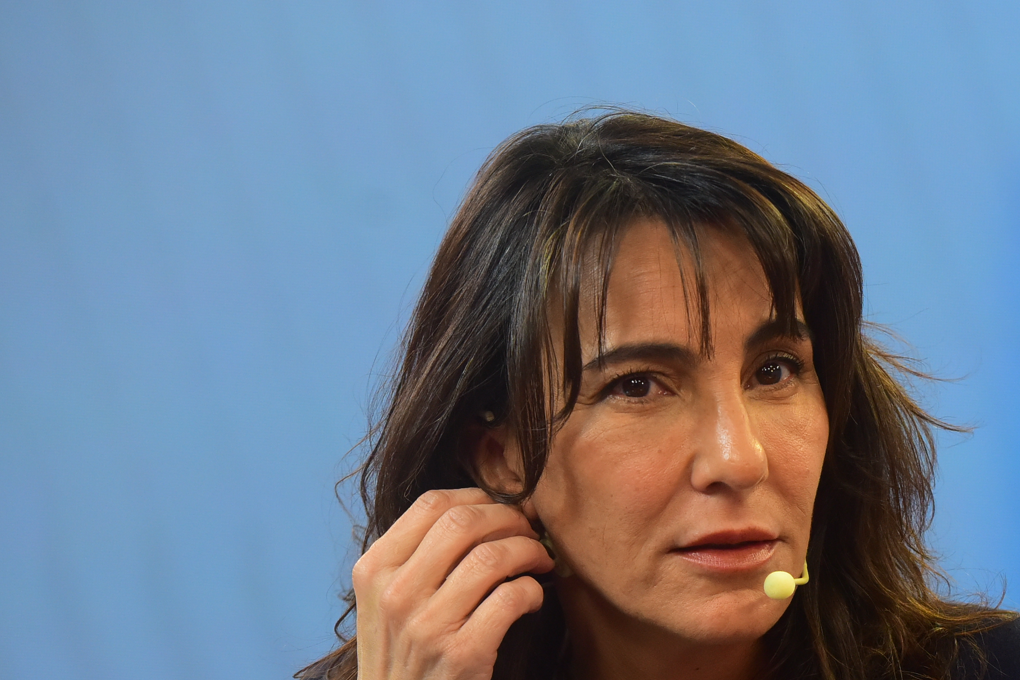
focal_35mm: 282
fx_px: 7989
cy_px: 642
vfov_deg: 4.9
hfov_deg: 7.3
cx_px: 1086
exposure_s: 1/320
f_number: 3.5
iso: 2000
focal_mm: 122
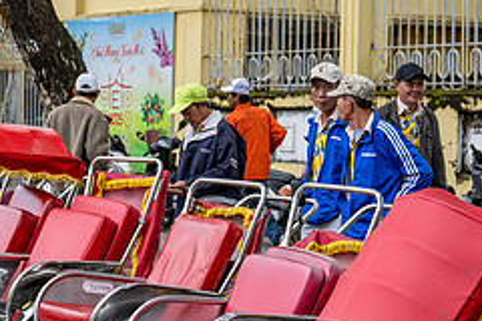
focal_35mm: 128
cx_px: 12
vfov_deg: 10.7
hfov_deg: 15.7
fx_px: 1714
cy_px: 195
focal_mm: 49
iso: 450
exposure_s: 1/1000
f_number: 4.5
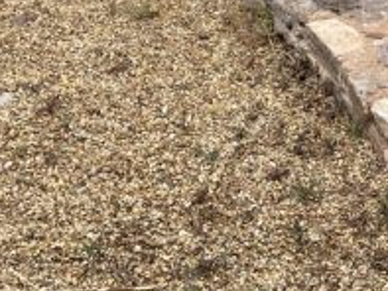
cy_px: -132
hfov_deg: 17.2
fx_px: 1222
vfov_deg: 12.9
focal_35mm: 109
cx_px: 461
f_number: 1.8
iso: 32
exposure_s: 1/665
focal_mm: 4
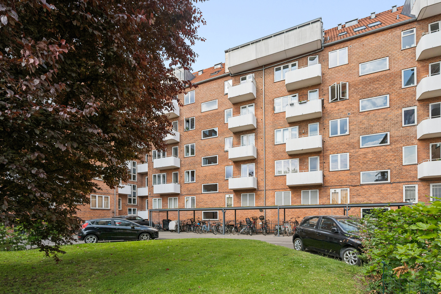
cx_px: 220
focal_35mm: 18
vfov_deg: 67.4
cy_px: 147
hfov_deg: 90.0
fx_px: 220
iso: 400
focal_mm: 18
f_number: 6.3
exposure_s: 1/1250
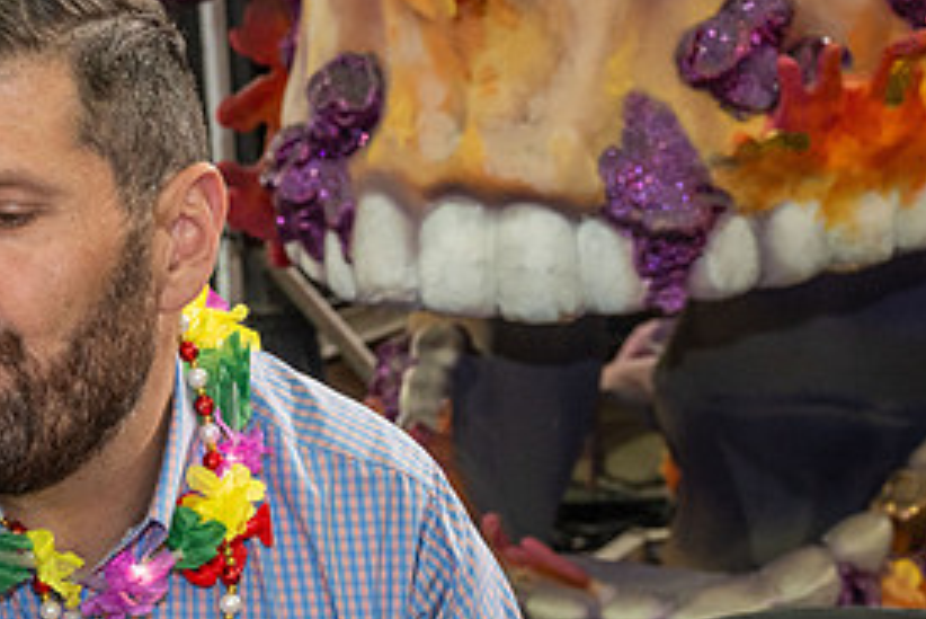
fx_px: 2831
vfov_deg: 12.4
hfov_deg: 18.1
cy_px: 512
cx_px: -3
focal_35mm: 110
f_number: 6.3
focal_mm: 52
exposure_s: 1/60
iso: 1000
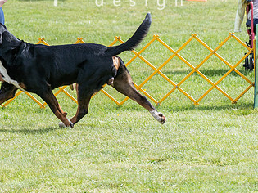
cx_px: 29
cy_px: 7
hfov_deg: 7.0
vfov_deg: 5.2
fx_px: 2116
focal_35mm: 284
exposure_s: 1/1250
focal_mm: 122
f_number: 5.6
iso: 400
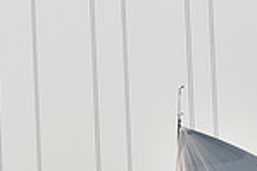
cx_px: 230
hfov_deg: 5.7
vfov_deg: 3.7
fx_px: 2560
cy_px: 484
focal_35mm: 359
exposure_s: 1/1250
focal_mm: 92
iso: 250
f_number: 9
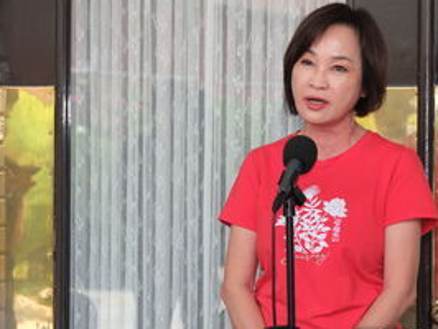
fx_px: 1520
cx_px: 323
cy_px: 159
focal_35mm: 120
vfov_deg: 12.4
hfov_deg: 16.3
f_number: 3.6
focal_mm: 55
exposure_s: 1/250
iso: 250
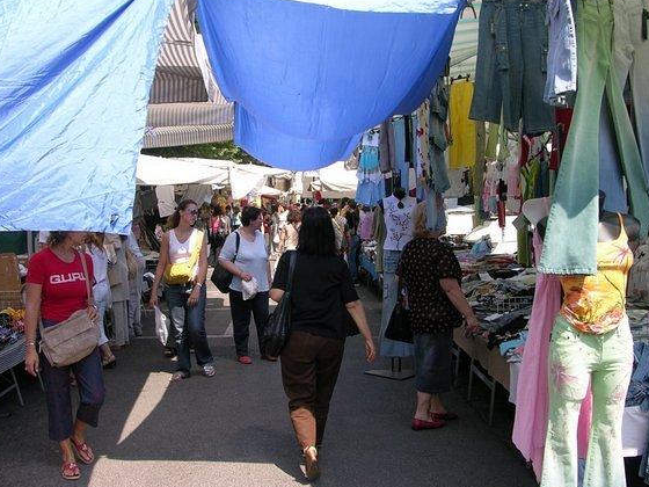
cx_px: 300
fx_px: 750
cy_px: 245
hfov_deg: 46.8
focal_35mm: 40
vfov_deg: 36.0
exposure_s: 1/155
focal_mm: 8.9
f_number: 5
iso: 50
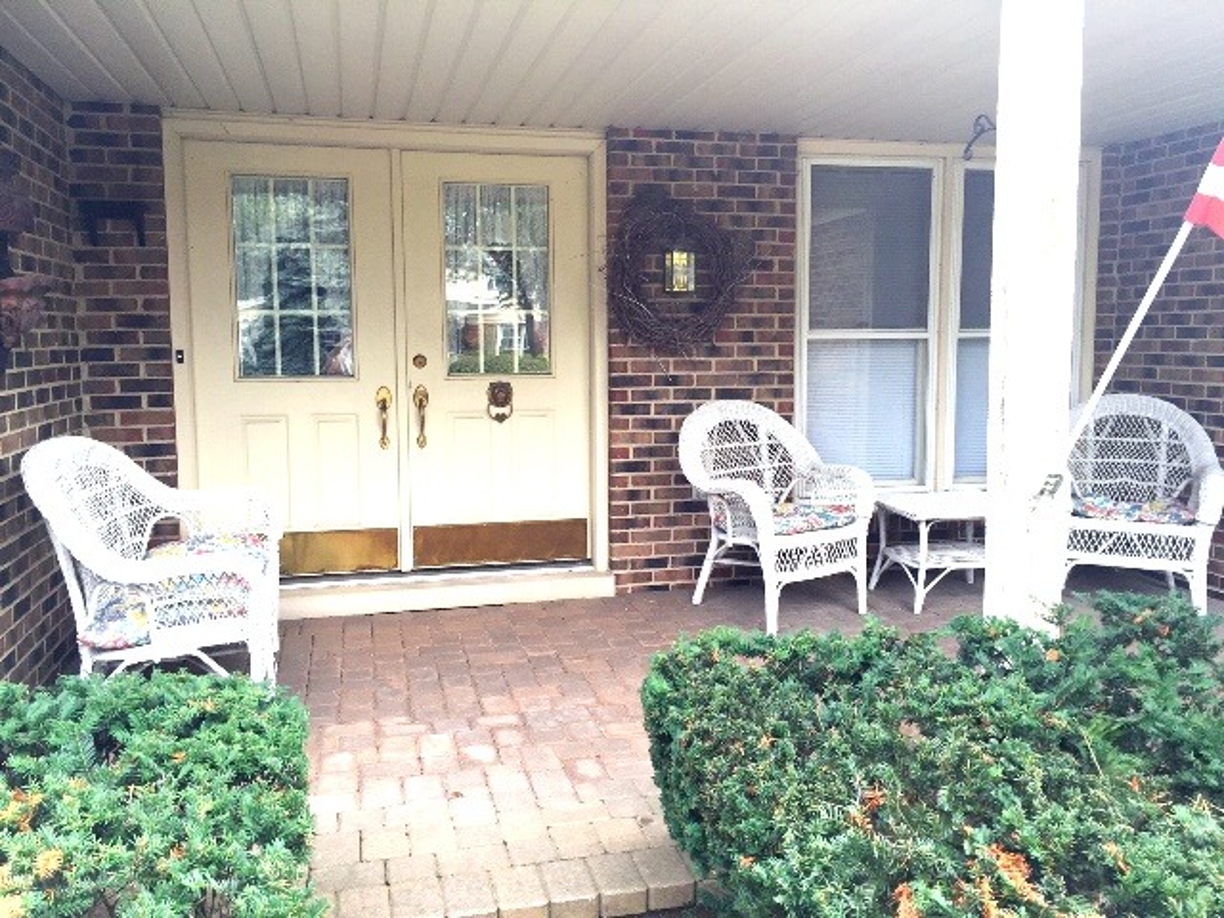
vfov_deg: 48.2
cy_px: 459
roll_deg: -0.6
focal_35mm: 29
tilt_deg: -5.6
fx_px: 1025
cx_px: 612
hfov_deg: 61.7
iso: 32
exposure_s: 1/235
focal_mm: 4.15
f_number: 2.2
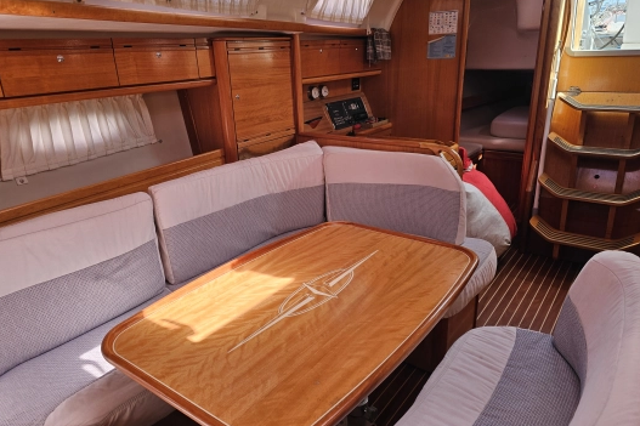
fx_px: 444
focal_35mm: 25
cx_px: 311
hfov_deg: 71.5
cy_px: 206
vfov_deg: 51.2
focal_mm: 6.3
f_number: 1.7
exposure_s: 1/180
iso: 32
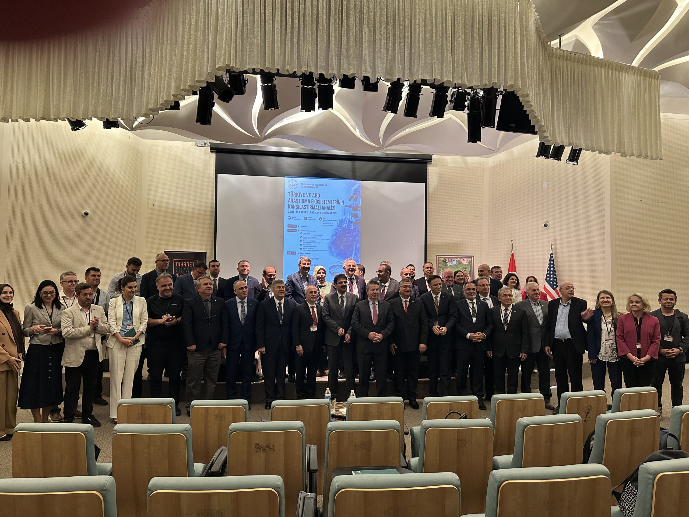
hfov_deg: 71.6
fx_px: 478
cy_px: 258
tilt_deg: +1.8
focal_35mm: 24
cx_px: 344
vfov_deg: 56.8
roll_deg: -1.4
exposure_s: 1/60
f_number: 1.78
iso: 250
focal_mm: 6.86
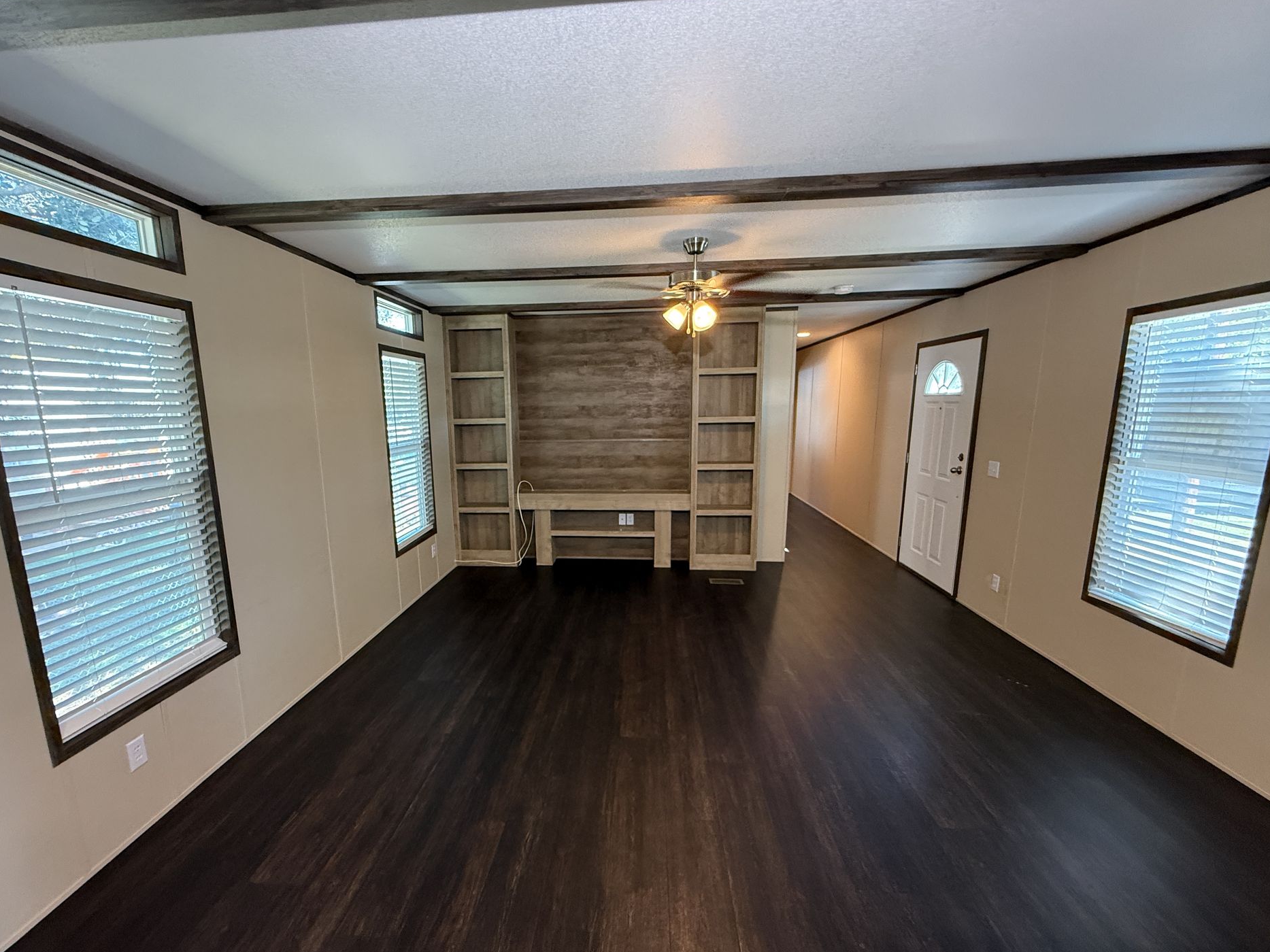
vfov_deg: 81.7
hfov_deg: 98.0
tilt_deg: -9.8
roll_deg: +0.3
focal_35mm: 15
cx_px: 592
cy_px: 504
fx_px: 550
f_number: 2.2
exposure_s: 1/60
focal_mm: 2.22
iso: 500
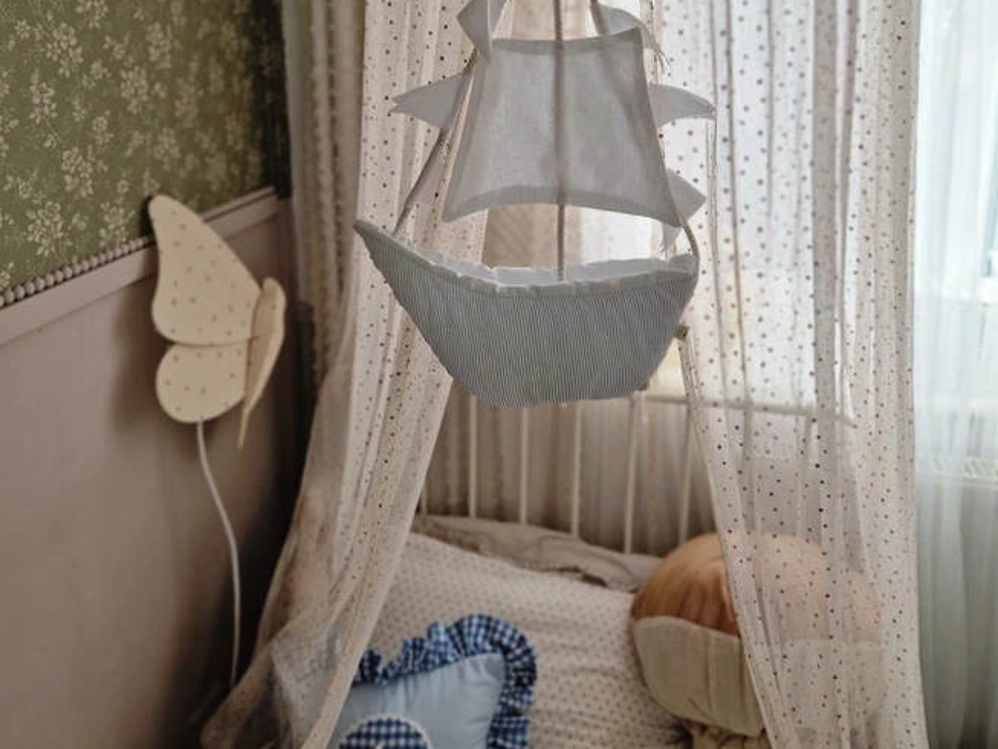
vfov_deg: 44.4
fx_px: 894
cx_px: 503
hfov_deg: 58.3
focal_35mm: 31
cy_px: 214
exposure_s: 1/114
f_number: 1.8
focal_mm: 5.4
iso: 50
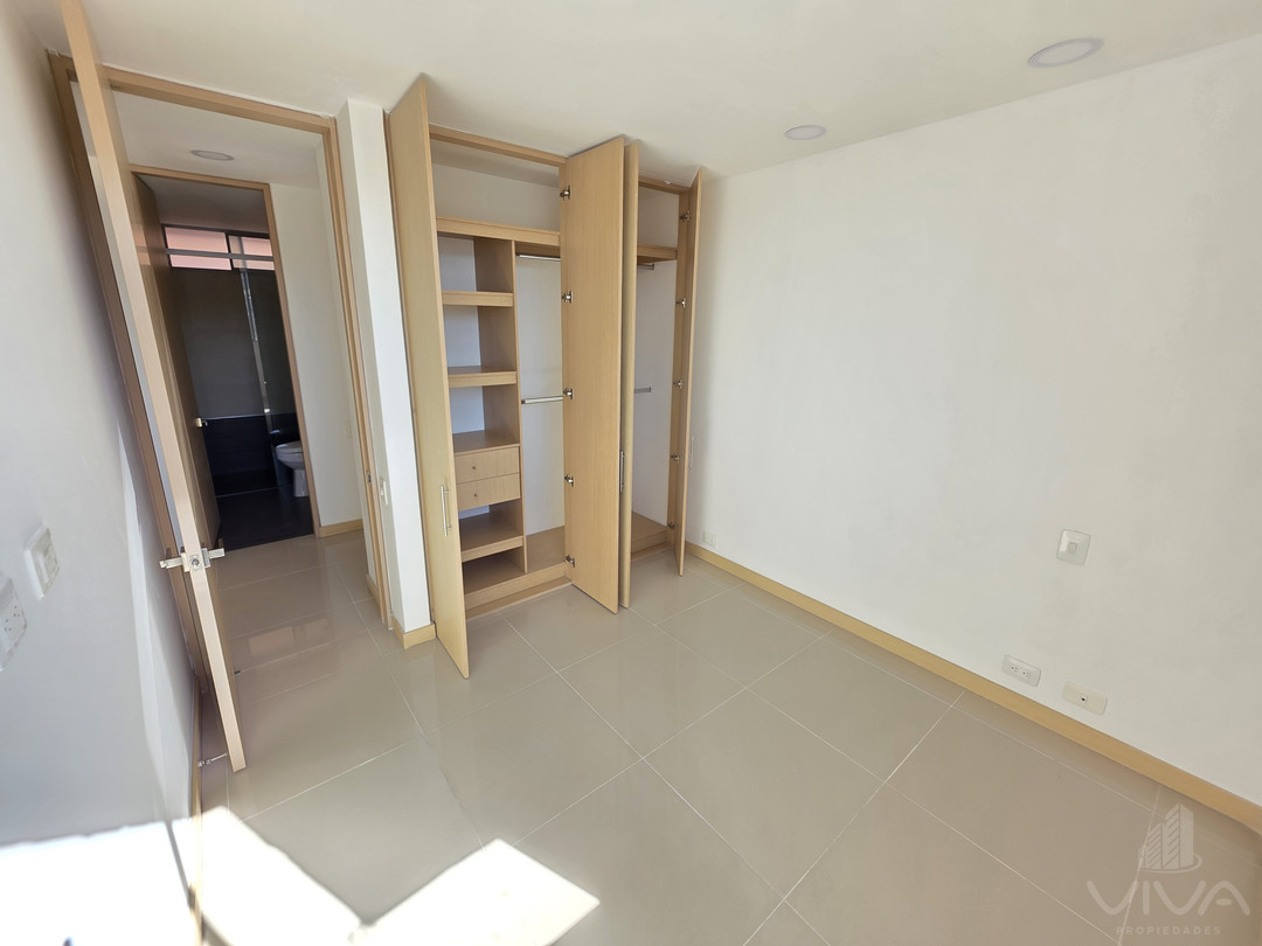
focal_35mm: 13
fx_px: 474
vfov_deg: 89.9
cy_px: 473
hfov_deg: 106.2
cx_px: 631
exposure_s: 1/120
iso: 32
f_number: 1.9
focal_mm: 2.2
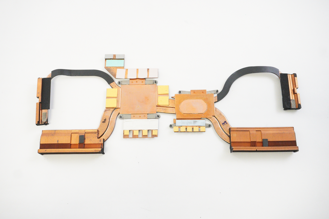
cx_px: 164
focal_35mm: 33
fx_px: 301
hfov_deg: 57.3
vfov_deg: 39.9
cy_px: 110
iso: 6400
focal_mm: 22
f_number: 5.6
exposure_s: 1/250
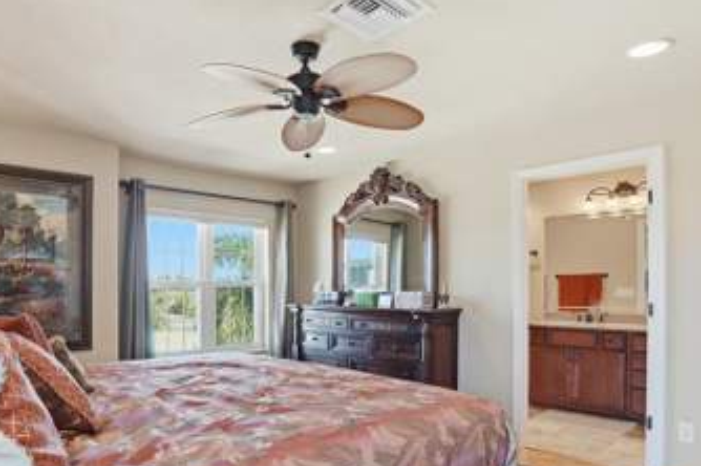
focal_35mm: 23
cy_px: 291
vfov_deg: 54.4
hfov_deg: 75.5
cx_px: 290
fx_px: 447
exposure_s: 1/40
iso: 500
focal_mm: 16
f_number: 9
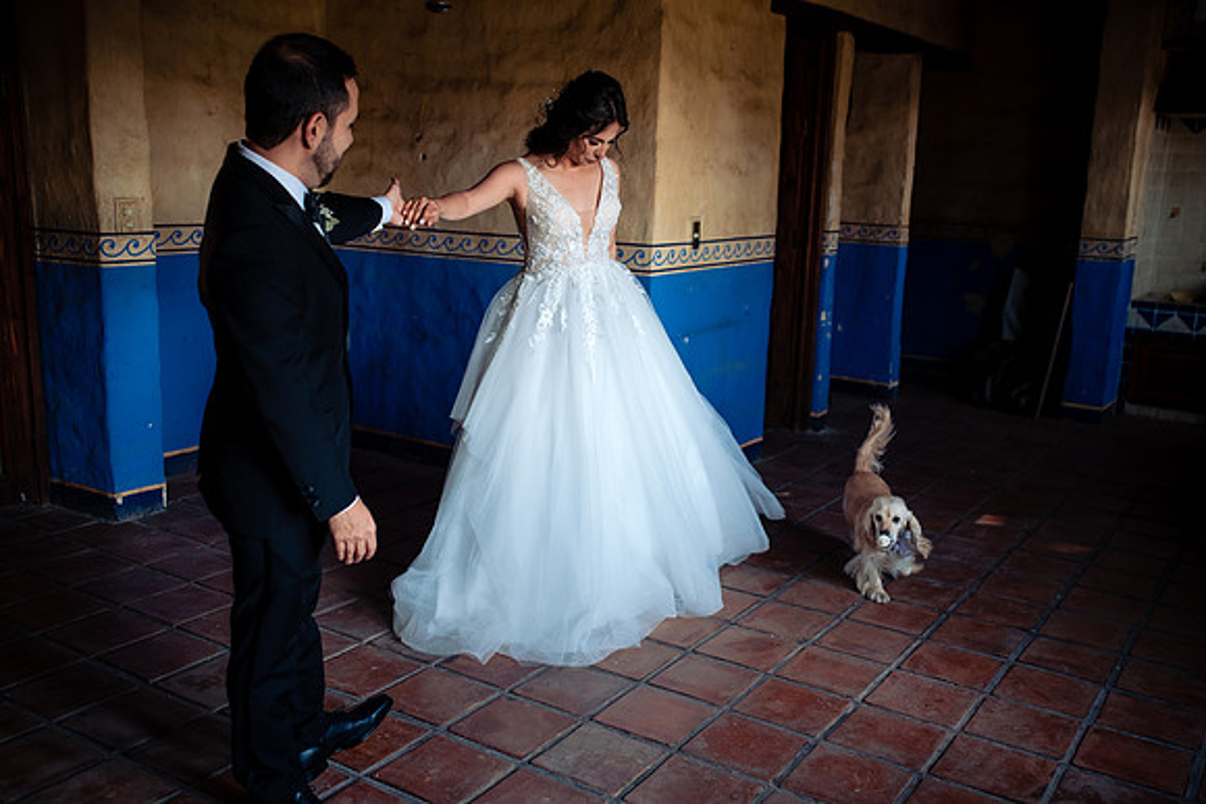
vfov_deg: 37.9
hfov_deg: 54.4
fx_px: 1173
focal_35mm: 35
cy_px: 402
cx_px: 603
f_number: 2.8
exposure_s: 1/200
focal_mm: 35
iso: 800
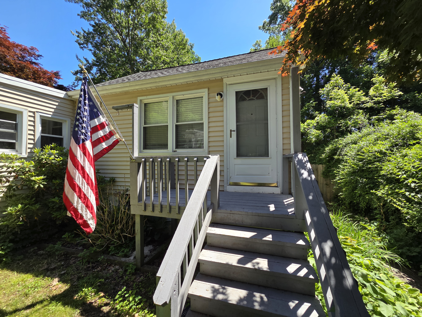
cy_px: 158
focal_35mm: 13
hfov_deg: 106.2
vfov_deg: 89.9
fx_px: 158
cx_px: 211
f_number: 2.2
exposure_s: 1/777
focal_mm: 2.2
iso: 50
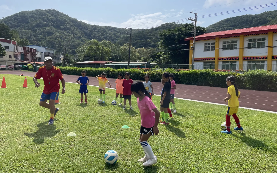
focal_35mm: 28
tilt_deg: -2.8
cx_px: 140
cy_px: 84
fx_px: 211
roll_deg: -0.7
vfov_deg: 44.5
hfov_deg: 66.5
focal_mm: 4.2
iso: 32
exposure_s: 1/4132
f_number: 1.6
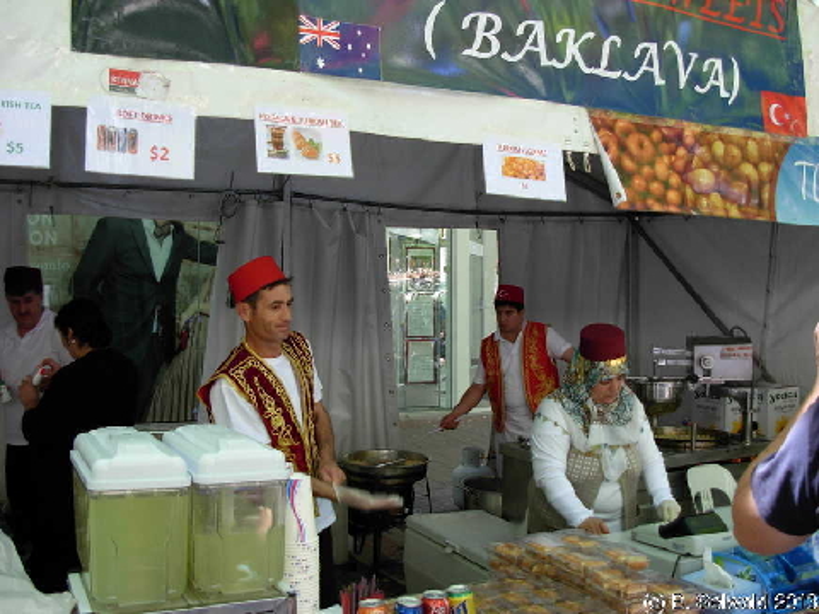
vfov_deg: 37.7
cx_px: 410
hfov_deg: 49.0
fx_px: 899
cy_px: 307
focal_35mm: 38
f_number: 2.9
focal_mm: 6.3
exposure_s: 1/65.8
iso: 79
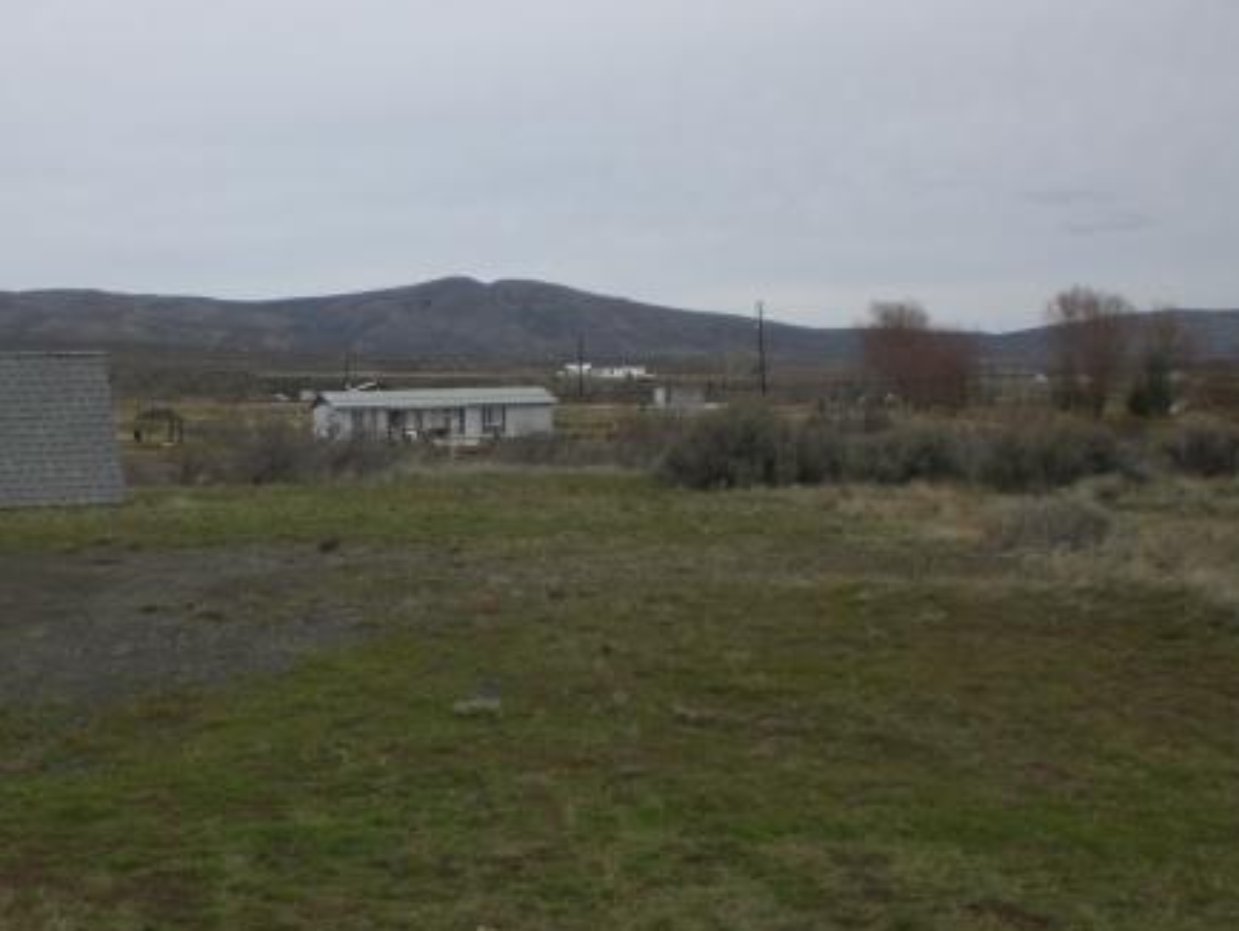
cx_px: 363
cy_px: 443
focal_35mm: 56
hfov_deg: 33.9
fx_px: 2005
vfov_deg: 26.1
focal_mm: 6.3
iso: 50
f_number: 3.1
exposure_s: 1/320
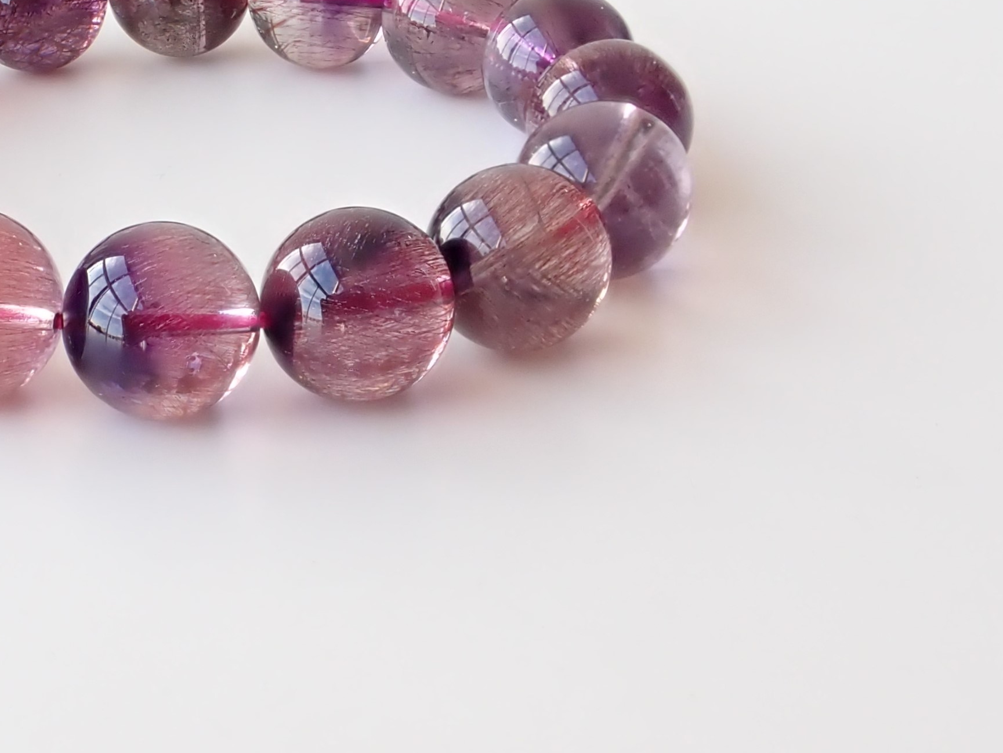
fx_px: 1623
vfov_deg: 26.0
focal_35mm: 56
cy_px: 286
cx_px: 171
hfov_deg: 33.2
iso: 125
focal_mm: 5.4
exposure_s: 1/125
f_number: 3.2
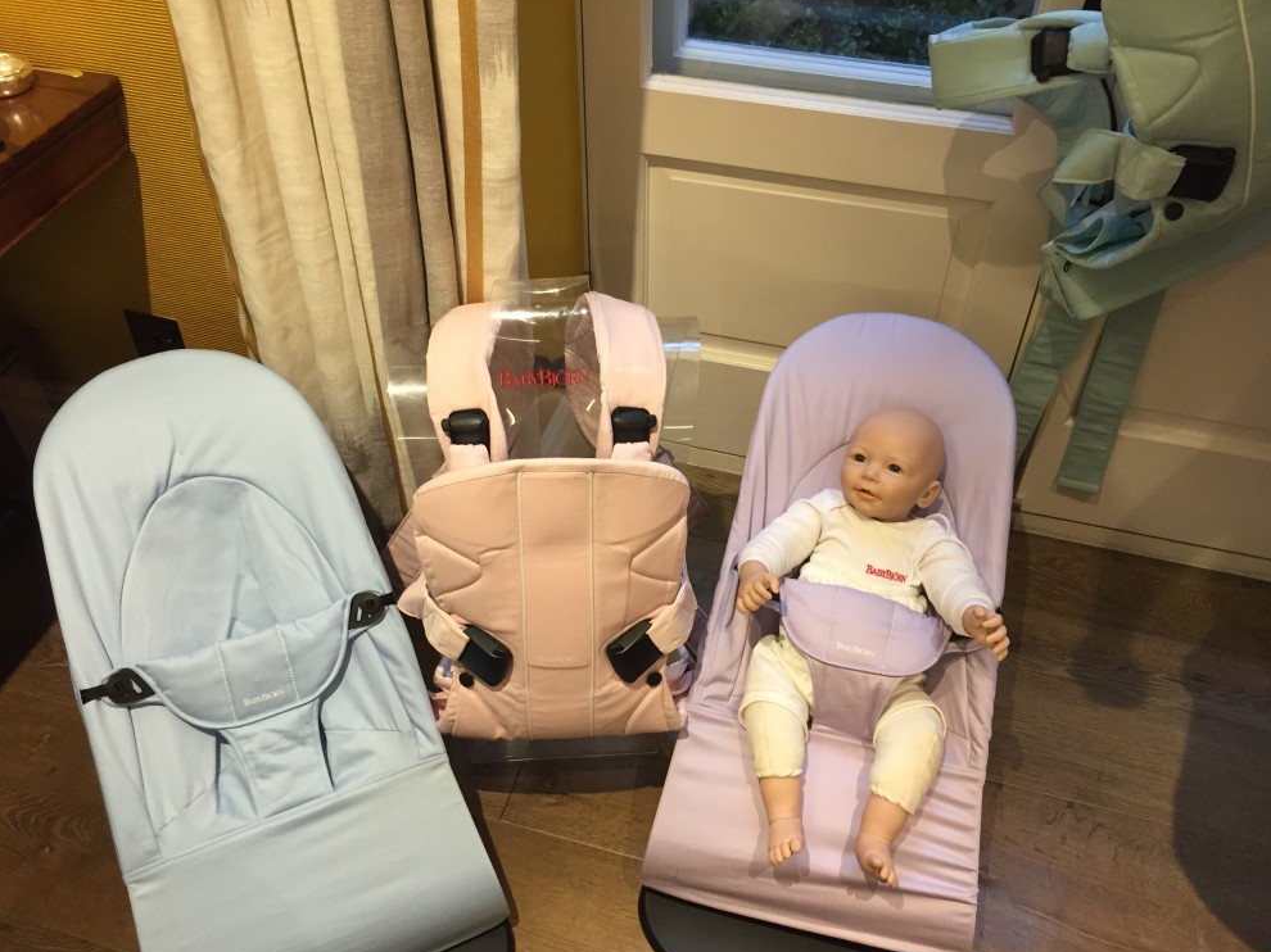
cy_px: 486
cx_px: 636
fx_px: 1101
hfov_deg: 60.0
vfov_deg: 46.8
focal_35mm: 30
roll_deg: -1.5
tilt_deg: -43.8
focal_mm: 4.15
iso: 160
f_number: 2.2
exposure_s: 1/33
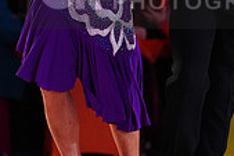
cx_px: 179
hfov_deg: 3.0
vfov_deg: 2.0
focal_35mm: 687
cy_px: -8
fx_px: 4469
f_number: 4.5
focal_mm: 200
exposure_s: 1/200
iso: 2000
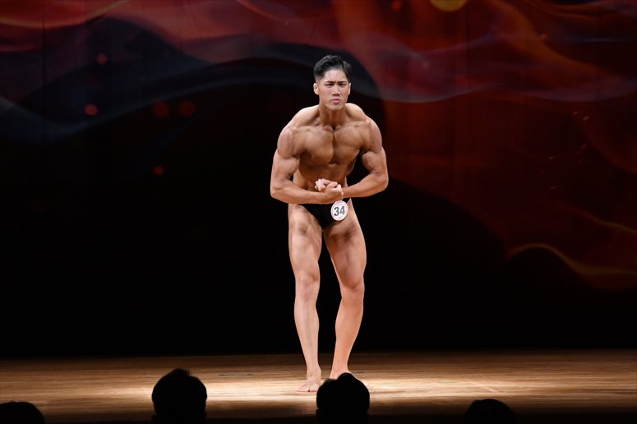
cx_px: 318
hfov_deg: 9.2
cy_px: 212
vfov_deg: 6.1
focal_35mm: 225
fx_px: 3979
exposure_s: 1/400
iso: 3200
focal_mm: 150
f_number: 5.6
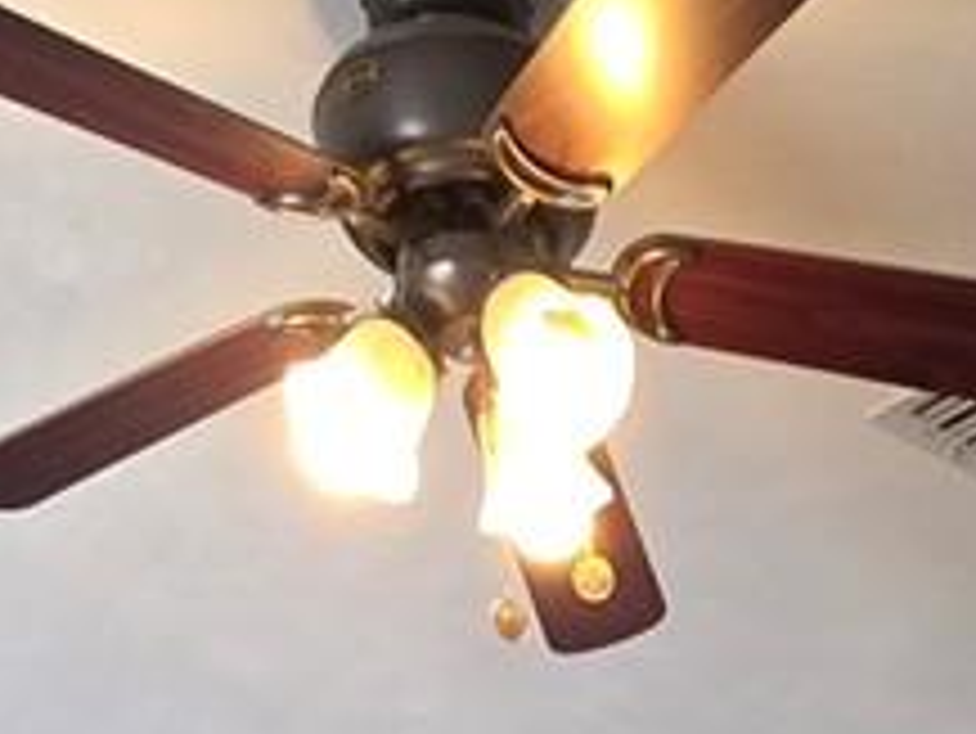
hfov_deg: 19.6
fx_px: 2708
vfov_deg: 9.9
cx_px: 1075
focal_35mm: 96
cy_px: 2400
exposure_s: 1/60
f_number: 1.9
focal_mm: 2.2
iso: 160
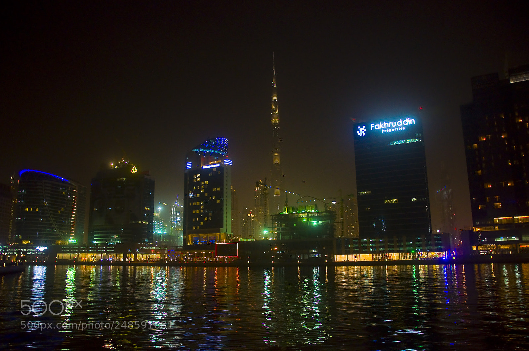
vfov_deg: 47.8
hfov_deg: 67.4
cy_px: 176
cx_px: 264
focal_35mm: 27
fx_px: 396
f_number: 4
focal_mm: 18
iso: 800
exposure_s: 1/10
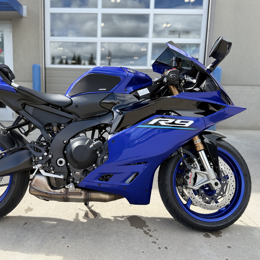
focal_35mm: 29
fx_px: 246
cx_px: 95
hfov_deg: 54.9
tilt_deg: -7.9
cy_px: 130
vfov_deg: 55.6
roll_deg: -1.5
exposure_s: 1/1522
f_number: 1.78
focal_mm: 6.76
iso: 80
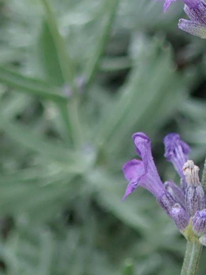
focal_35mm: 99
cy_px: -103
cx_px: 221
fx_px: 785
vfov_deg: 18.2
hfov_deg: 14.6
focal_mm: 5.5
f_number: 2.3
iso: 125
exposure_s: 1/125
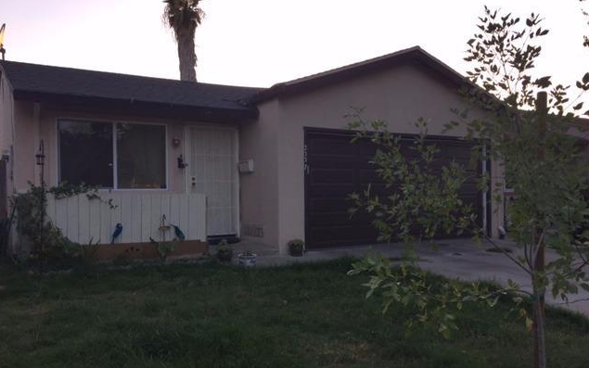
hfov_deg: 61.2
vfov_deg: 40.5
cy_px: 206
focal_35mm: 31
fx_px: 498
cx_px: 293
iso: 32
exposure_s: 1/316
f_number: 2.2
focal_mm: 4.15
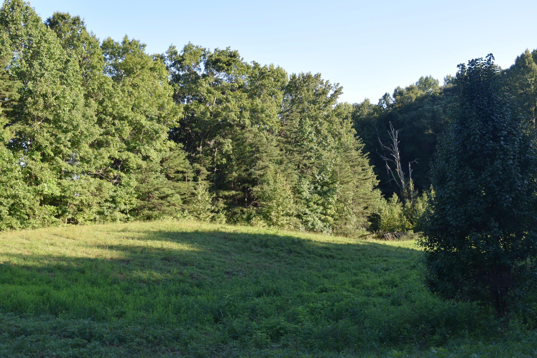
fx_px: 626
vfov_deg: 31.9
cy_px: 179
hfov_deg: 46.4
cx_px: 268
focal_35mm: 42
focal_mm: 28
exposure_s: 1/250
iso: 320
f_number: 8
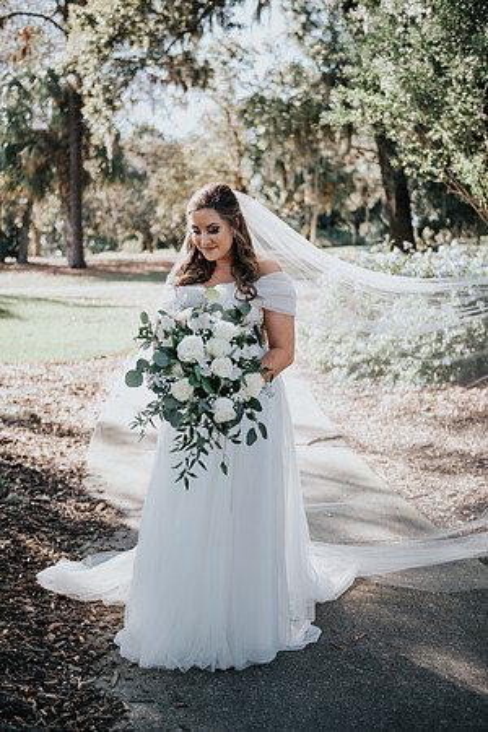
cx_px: 244
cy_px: 366
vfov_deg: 39.6
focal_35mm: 50
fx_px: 1017
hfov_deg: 27.0
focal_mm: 50
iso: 125
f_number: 2.8
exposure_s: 1/250
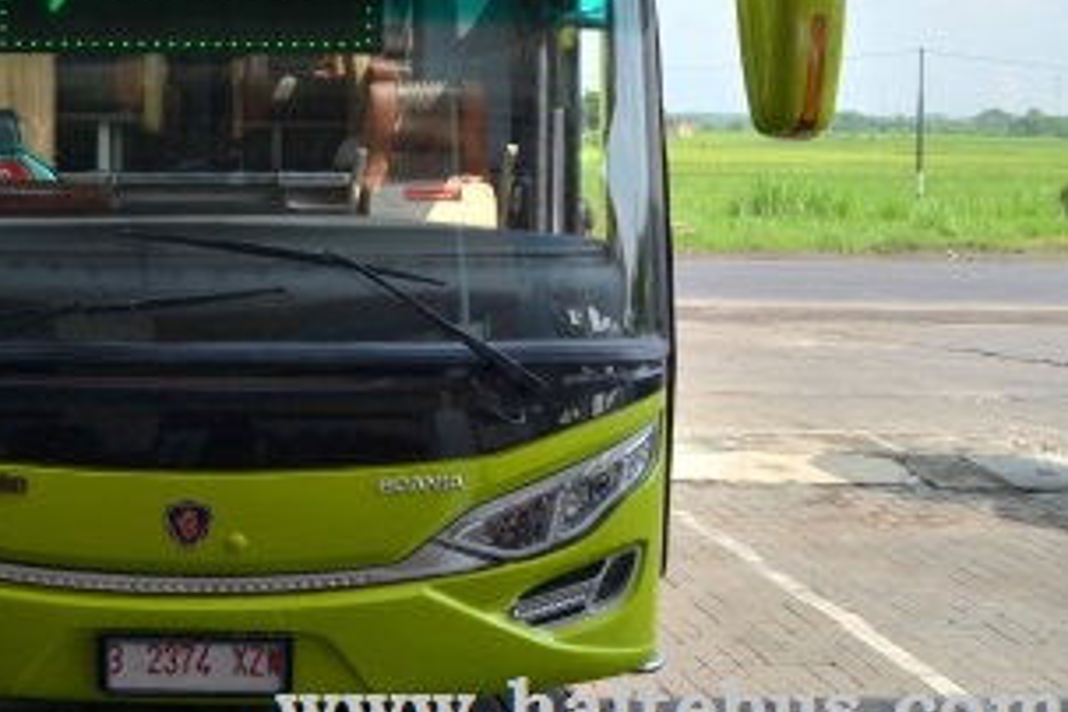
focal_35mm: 52
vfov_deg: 25.5
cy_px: 137
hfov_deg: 36.3
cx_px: 153
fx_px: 1543
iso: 220
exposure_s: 1/320
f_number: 8
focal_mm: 20
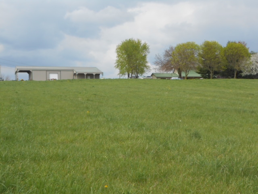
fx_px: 417
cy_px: 97
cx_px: 129
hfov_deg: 34.3
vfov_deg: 26.1
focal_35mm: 56
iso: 80
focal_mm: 10
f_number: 5.2
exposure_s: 1/320
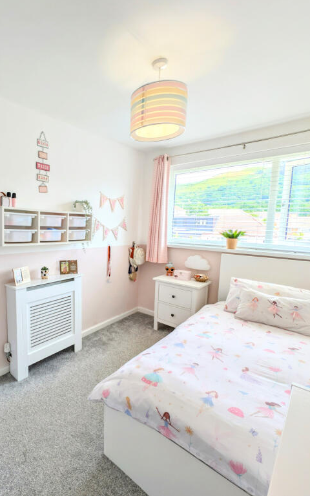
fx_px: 230
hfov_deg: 63.9
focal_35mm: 17
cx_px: 76
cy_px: 247
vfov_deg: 94.3
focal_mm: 2.23
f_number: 1.95
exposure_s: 1/298
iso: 34
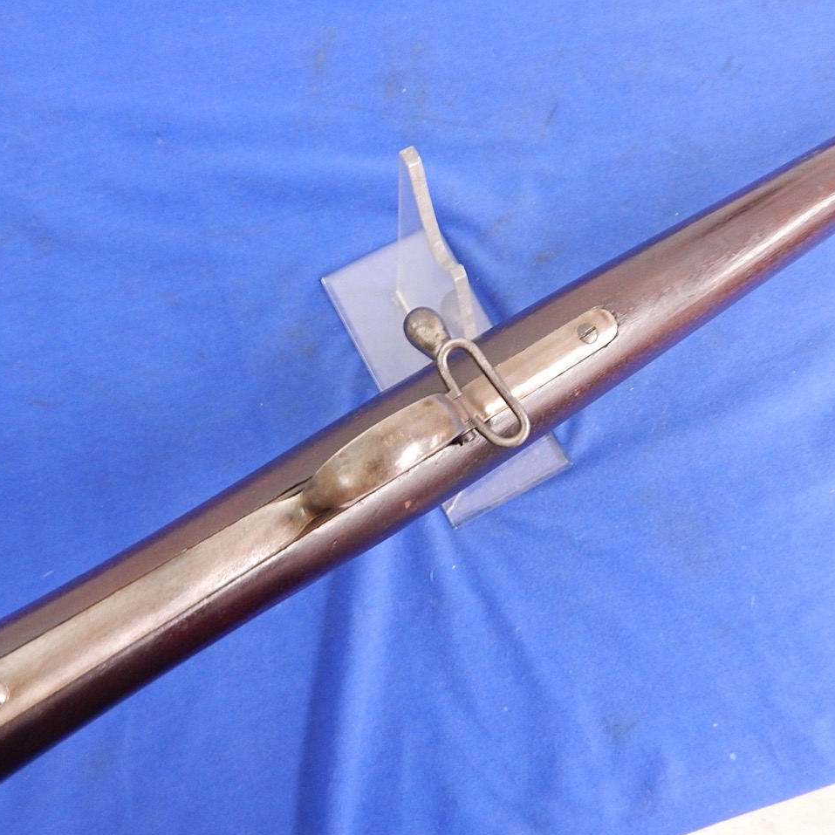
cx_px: 410
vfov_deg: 60.9
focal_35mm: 26
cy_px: 418
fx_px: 710
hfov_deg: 60.9
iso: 400
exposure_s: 1/10
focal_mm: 4
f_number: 3
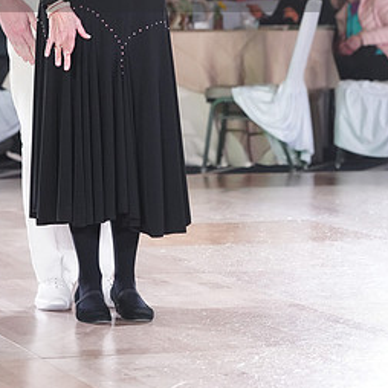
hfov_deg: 9.2
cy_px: -38
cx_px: 114
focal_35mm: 190
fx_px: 2409
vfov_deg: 9.1
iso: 3200
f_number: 4
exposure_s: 1/400
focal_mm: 98
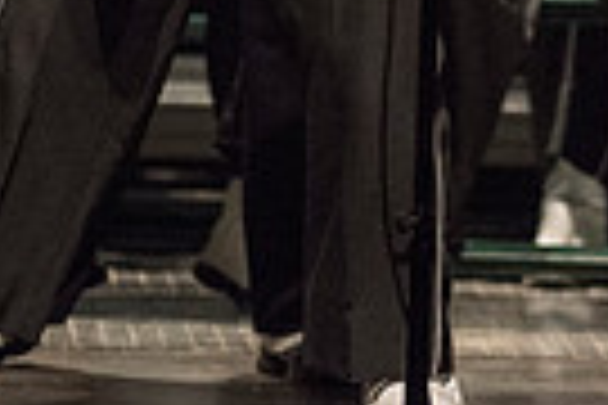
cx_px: 892
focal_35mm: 1290
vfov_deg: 1.1
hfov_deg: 1.6
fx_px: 21785
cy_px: -425
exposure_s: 1/500
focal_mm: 300
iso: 4000
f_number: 2.8
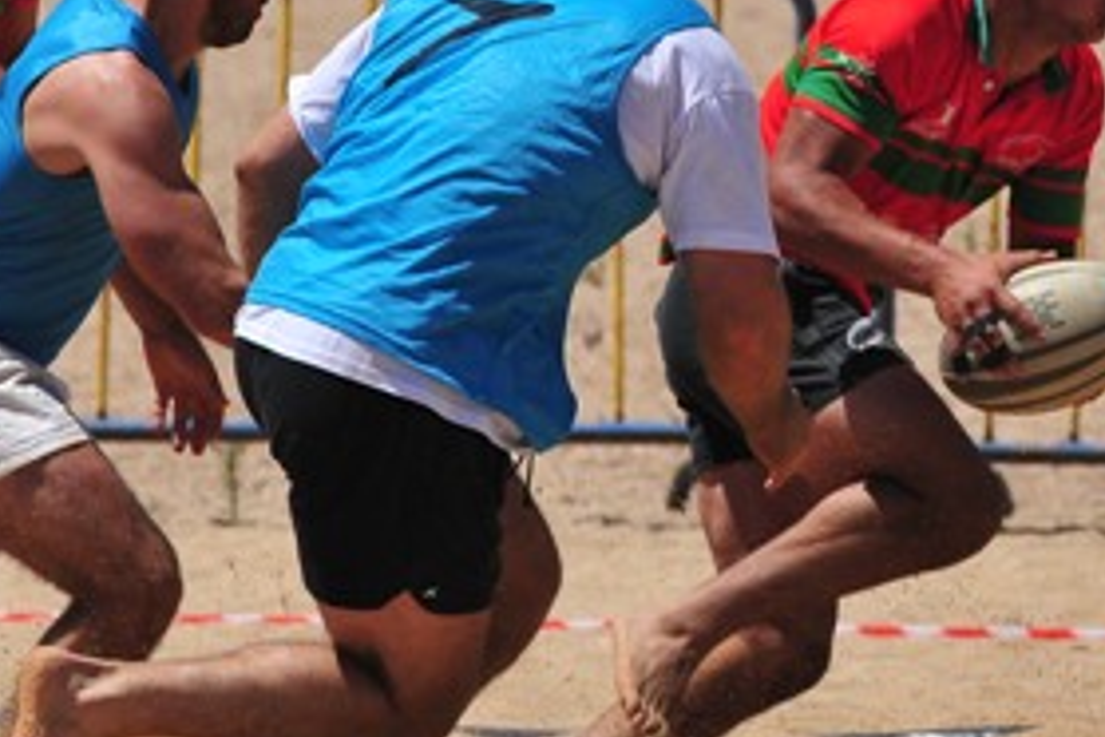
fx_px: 14855
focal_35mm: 484
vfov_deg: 2.8
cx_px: 479
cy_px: 258
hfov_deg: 4.3
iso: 400
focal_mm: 200
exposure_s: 1/2500
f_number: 5.6
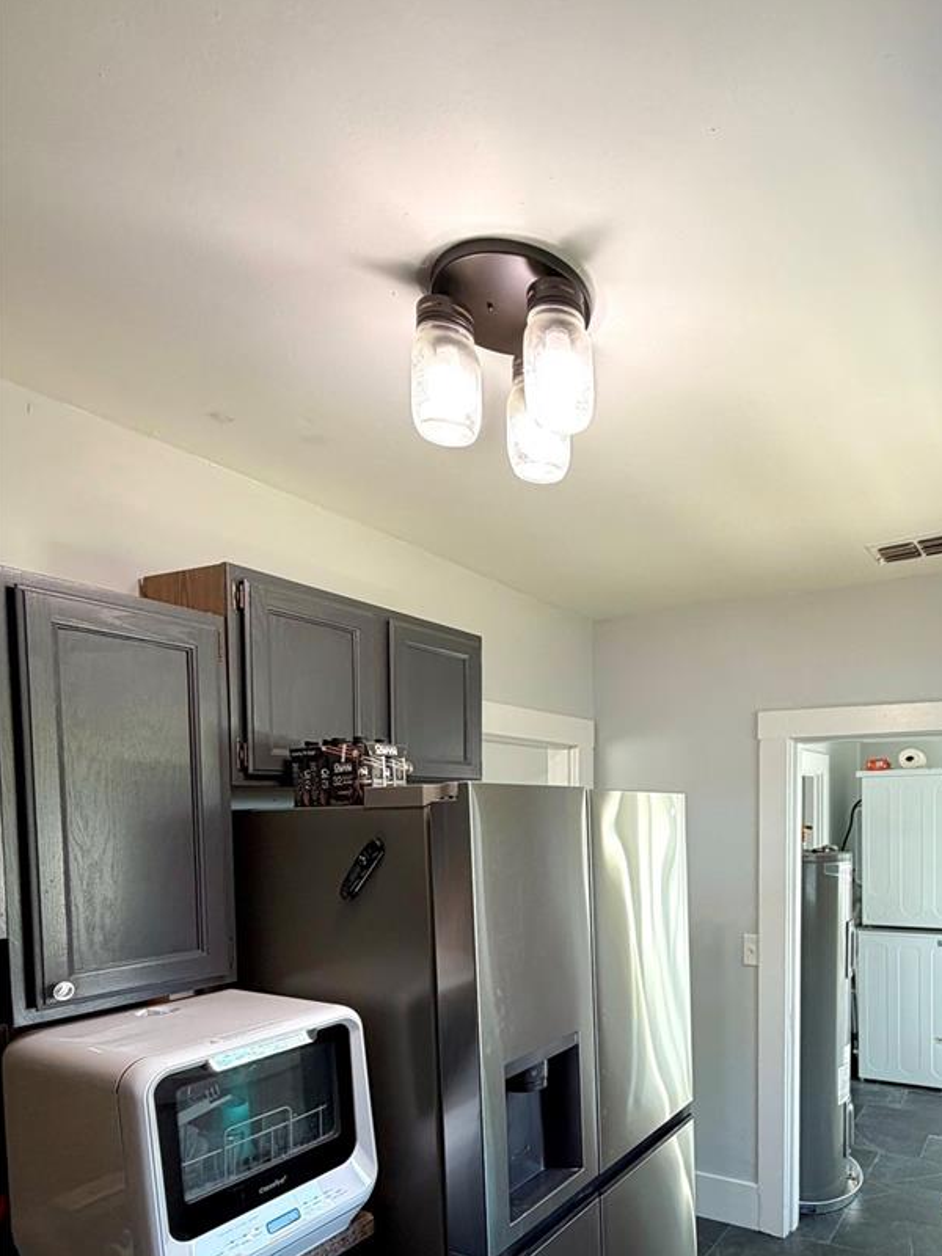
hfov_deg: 60.1
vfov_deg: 76.0
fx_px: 762
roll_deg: +0.0
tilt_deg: -2.9
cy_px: 856
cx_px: 703
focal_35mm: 21
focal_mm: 2.22
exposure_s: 1/121
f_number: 2.2
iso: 160
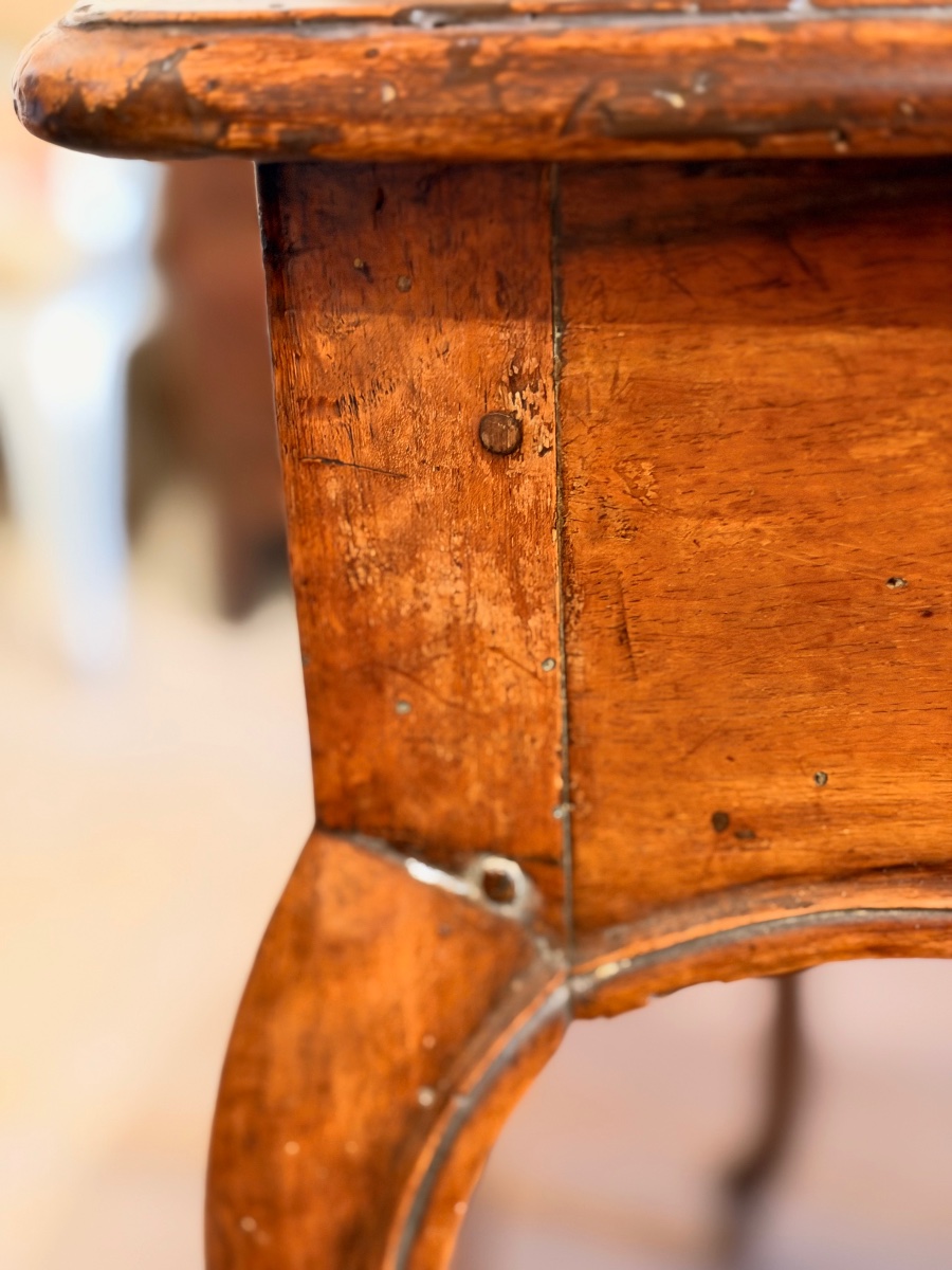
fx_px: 1760
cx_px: 476
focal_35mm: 48
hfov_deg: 30.3
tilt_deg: -25.5
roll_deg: +2.4
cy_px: 635
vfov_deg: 39.7
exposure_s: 1/25
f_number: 1.48
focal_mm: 6.93
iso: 400
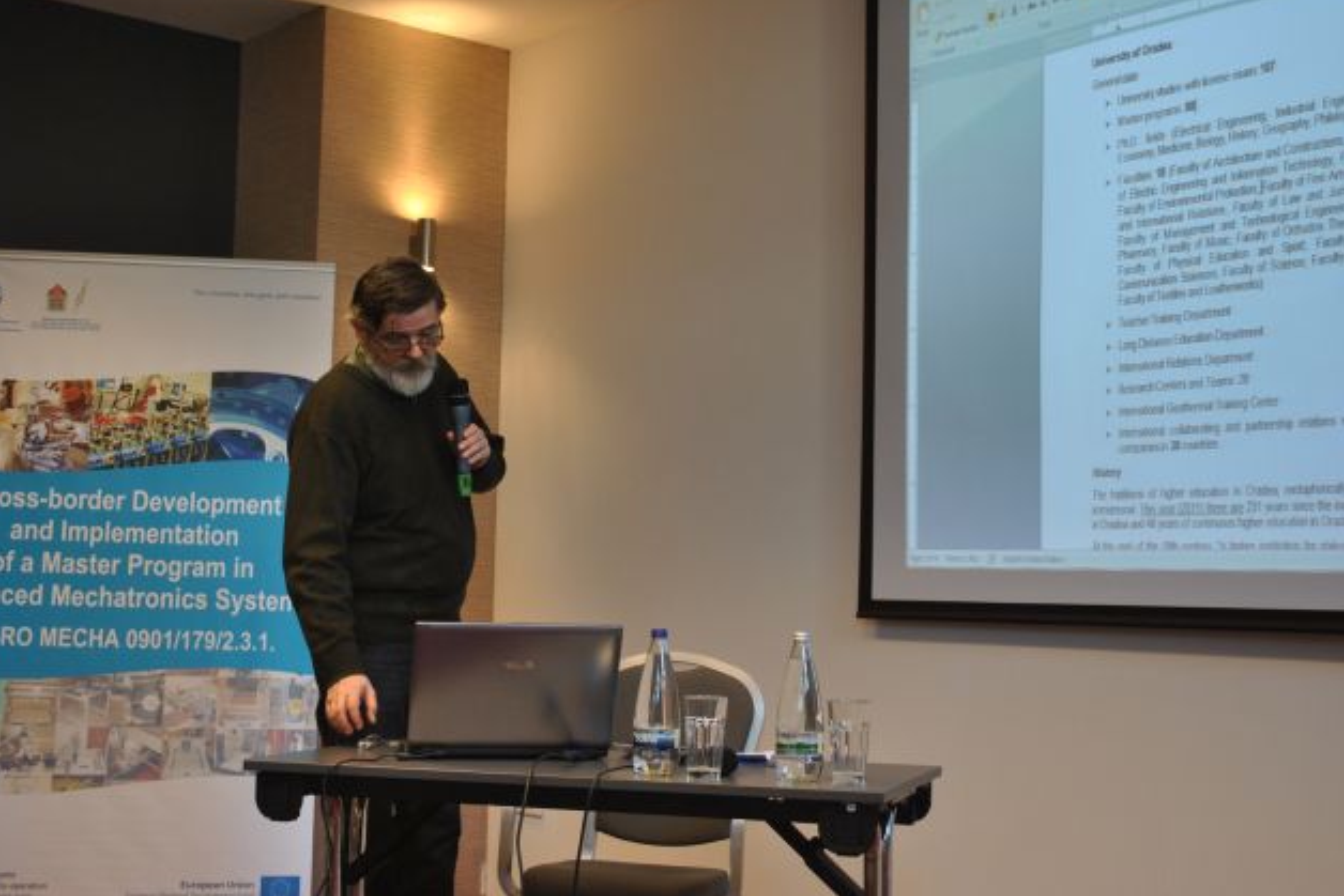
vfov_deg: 27.5
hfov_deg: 40.3
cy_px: 438
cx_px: 661
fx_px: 1830
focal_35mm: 49
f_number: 4.8
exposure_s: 1/30
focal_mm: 32
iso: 360
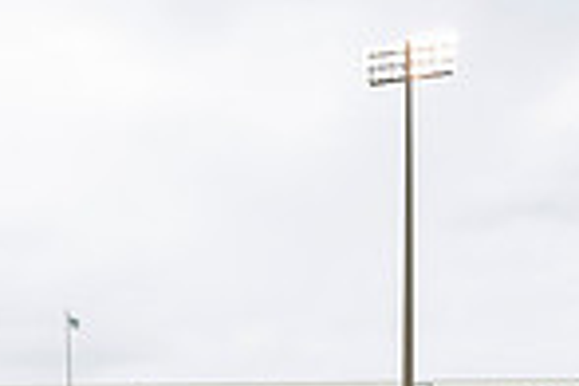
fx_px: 1528
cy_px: 601
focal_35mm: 95
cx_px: 197
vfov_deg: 13.5
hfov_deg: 21.4
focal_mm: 24
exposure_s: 1/500
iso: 100
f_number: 2.8
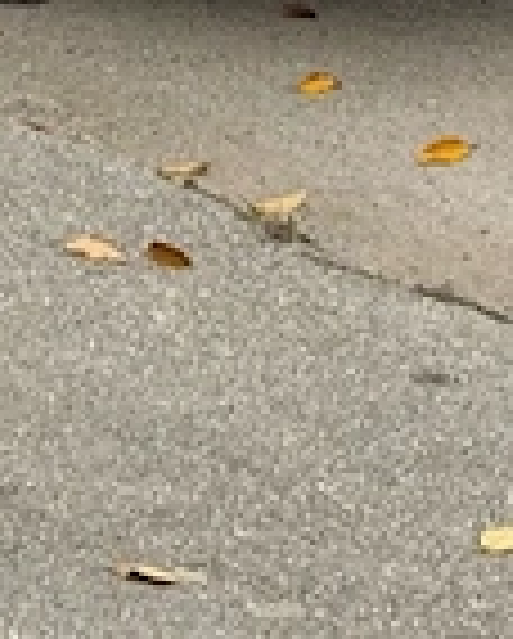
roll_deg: -0.6
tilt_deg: -11.3
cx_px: -81
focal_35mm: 264
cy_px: -405
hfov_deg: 5.8
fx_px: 5000
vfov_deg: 7.2
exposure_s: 1/478
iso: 64
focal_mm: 6.76
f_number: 1.78
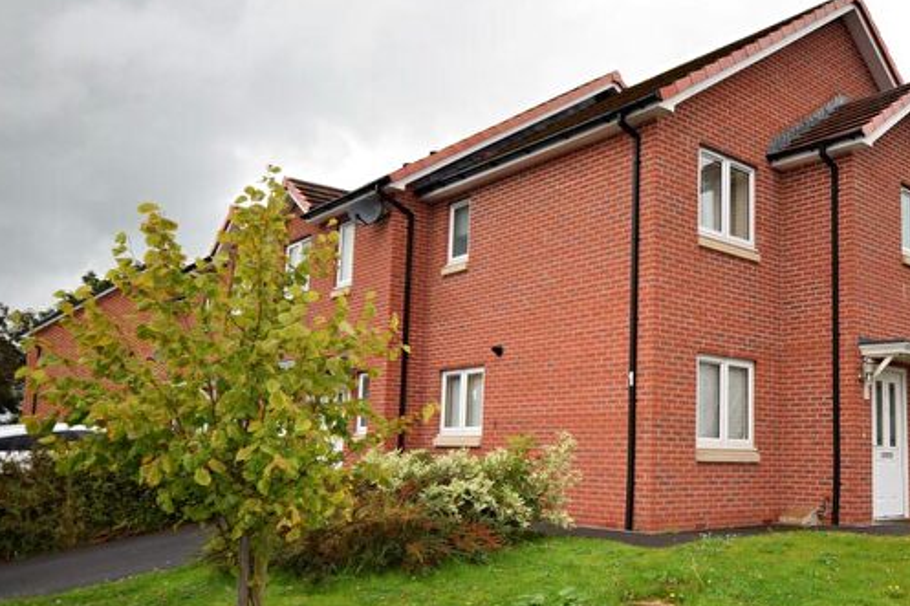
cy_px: 348
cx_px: 632
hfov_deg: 57.4
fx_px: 801
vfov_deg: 41.3
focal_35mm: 32
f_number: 5.6
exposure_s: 1/125
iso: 180
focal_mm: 15
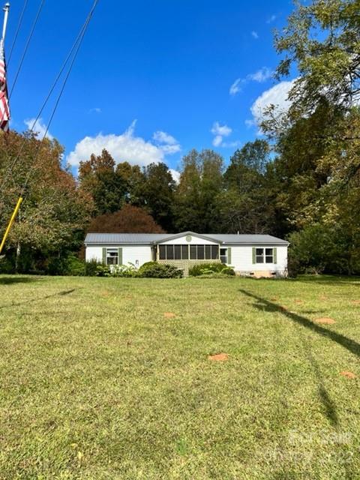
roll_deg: +0.3
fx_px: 361
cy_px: 240
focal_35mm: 26
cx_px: 180
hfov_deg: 53.1
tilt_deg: +0.2
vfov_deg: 67.3
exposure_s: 1/3257
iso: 50
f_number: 1.5
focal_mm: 5.7
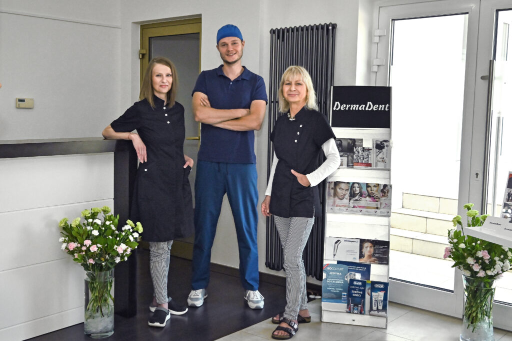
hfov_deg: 53.2
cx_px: 256
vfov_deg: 36.8
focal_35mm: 36
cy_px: 170
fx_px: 512
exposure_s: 1/200
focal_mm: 36
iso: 3200
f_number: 10
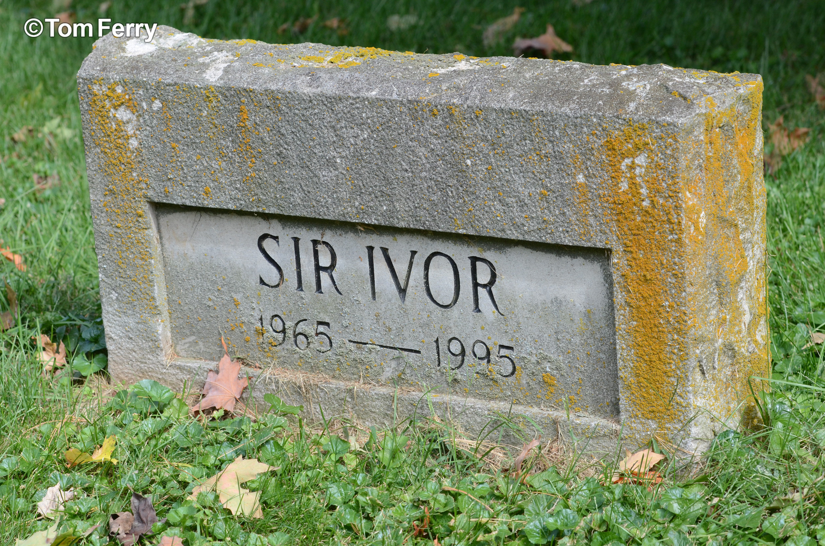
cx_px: 412
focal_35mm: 117
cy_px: 273
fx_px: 2676
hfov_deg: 17.5
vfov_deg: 11.7
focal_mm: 78
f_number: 6.3
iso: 400
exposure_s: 1/640
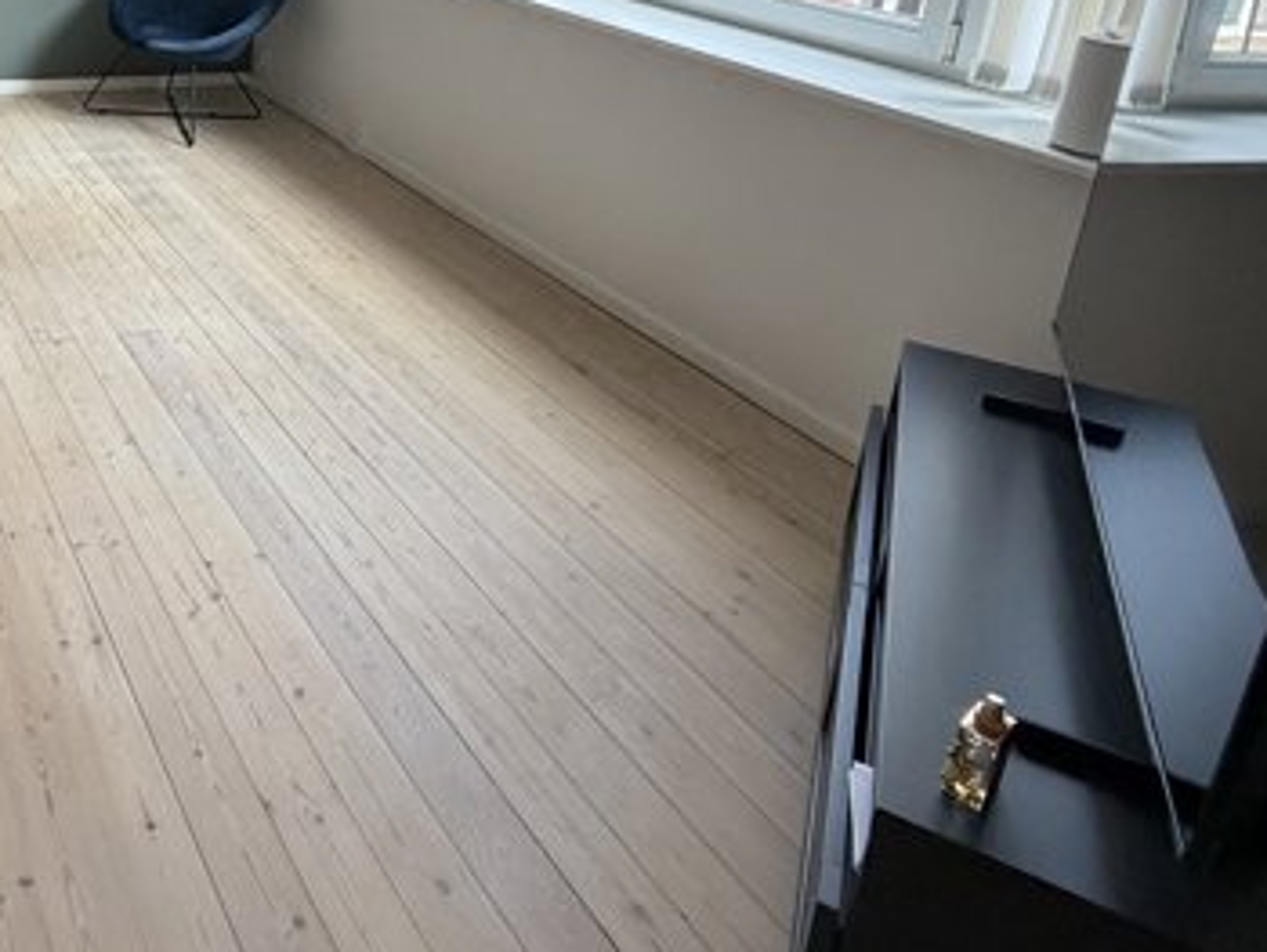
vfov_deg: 40.5
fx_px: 1172
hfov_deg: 47.6
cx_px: 14
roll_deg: -1.3
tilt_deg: -14.3
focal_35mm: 32
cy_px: 80
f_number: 2.2
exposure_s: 1/121
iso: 250
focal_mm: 2.22
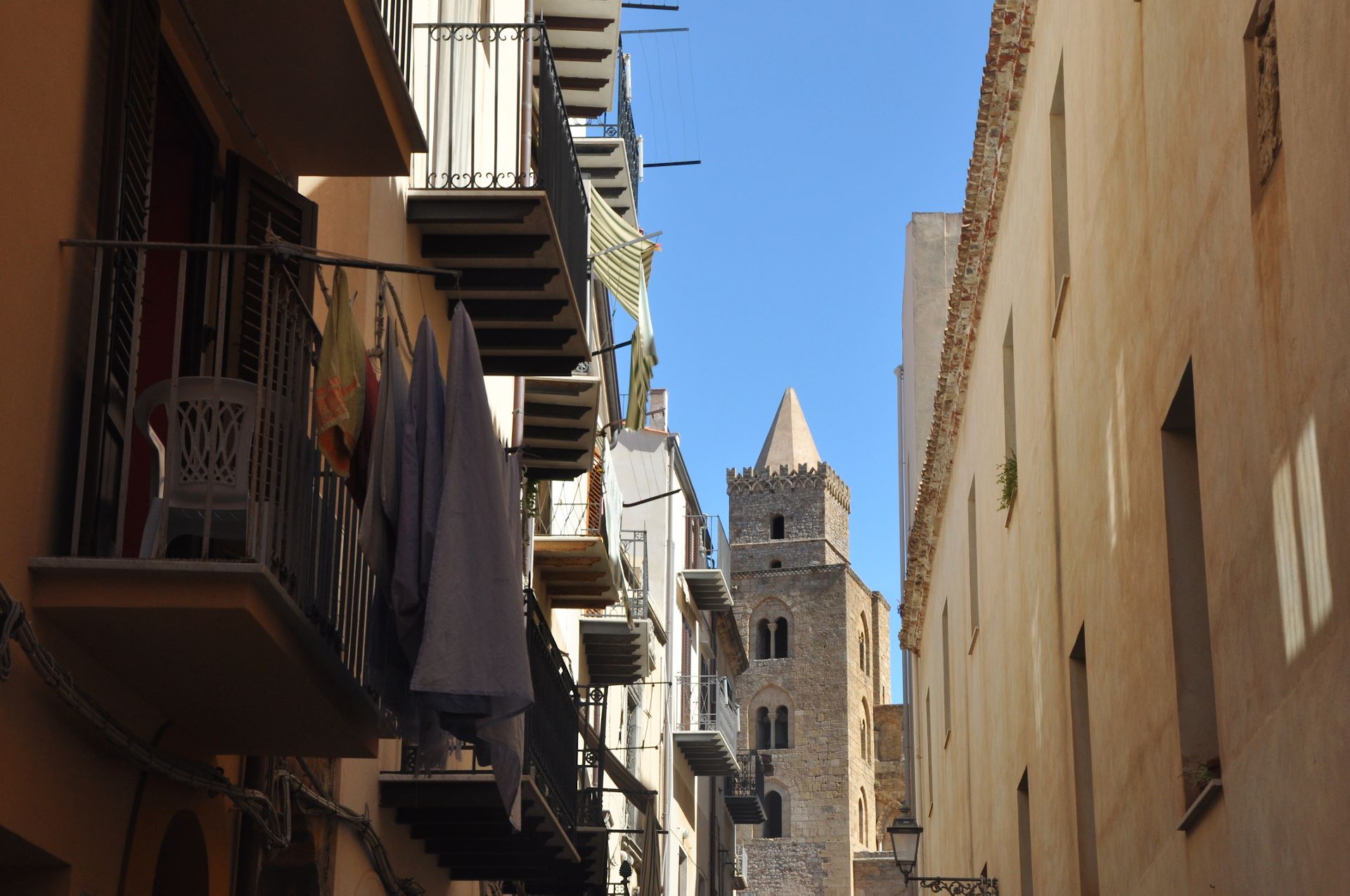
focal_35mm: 66
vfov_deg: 20.6
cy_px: 448
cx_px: 675
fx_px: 2472
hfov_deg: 30.5
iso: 400
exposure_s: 1/160
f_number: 13
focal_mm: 44
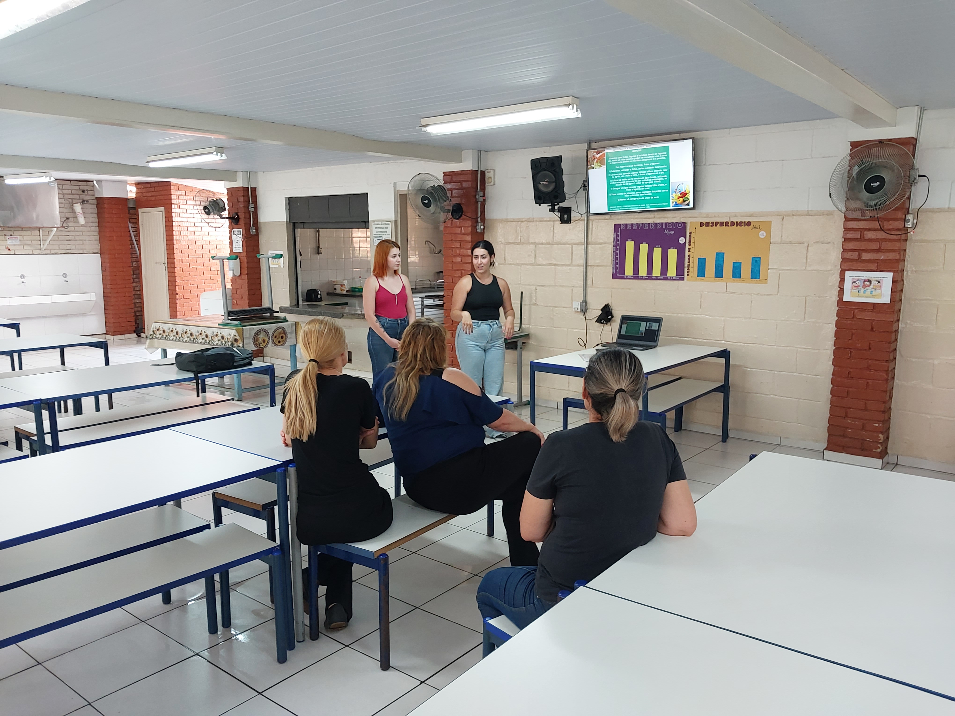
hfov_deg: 60.0
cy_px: 358
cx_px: 478
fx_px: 828
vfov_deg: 46.8
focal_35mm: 30
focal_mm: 4.6
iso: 160
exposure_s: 1/60
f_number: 1.8
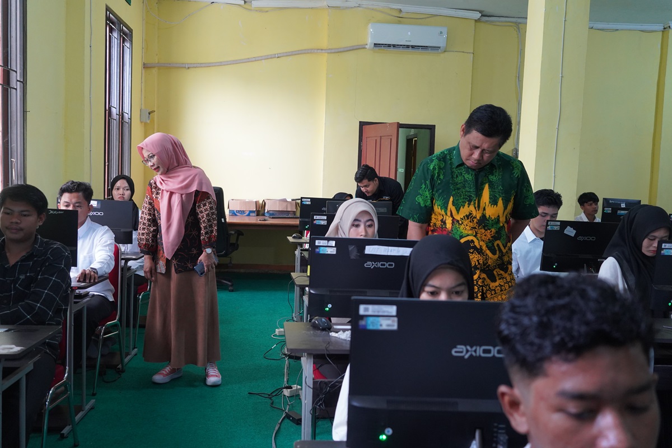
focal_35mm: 34
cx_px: 336
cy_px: 224
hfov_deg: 55.8
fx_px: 635
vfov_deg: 38.9
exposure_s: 1/160
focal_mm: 34
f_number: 4.5
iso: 3200
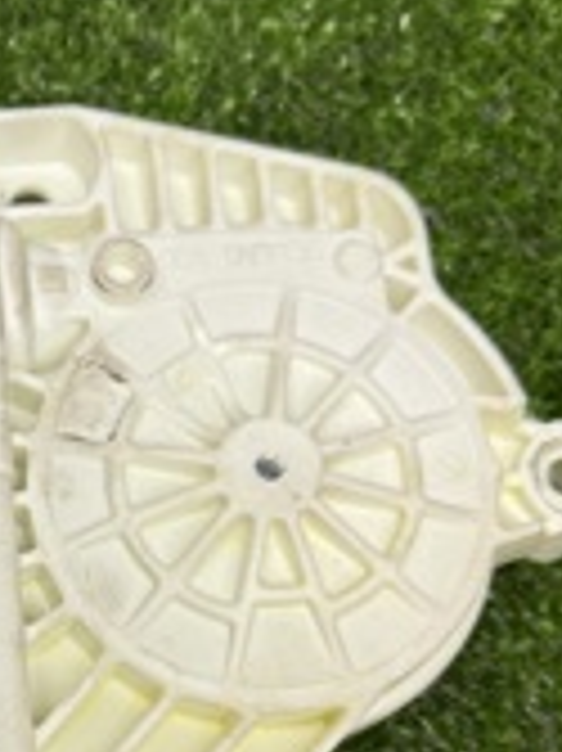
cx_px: -90
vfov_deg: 27.7
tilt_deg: -76.9
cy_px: 590
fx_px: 1496
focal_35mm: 69
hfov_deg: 20.1
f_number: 1.78
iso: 50
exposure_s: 1/139
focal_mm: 6.76
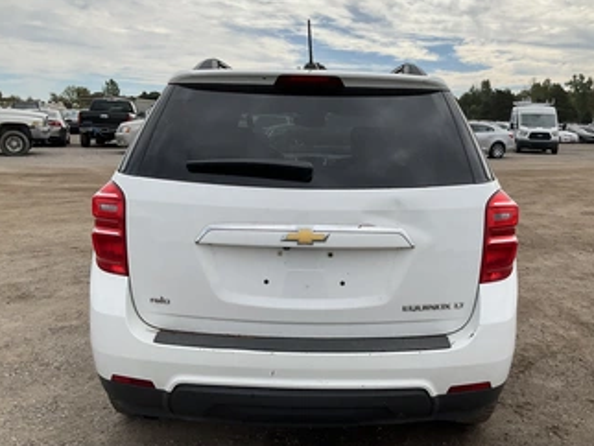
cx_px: 314
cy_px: 217
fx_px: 618
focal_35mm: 36
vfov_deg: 39.7
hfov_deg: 51.3
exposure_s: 1/2427
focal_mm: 3
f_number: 1.8
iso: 25
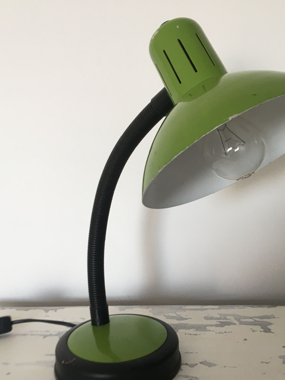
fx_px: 428
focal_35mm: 39
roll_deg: +1.9
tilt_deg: -8.5
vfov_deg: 47.9
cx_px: 166
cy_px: 192
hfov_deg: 36.7
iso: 32
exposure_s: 1/33
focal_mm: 4.15
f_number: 2.2
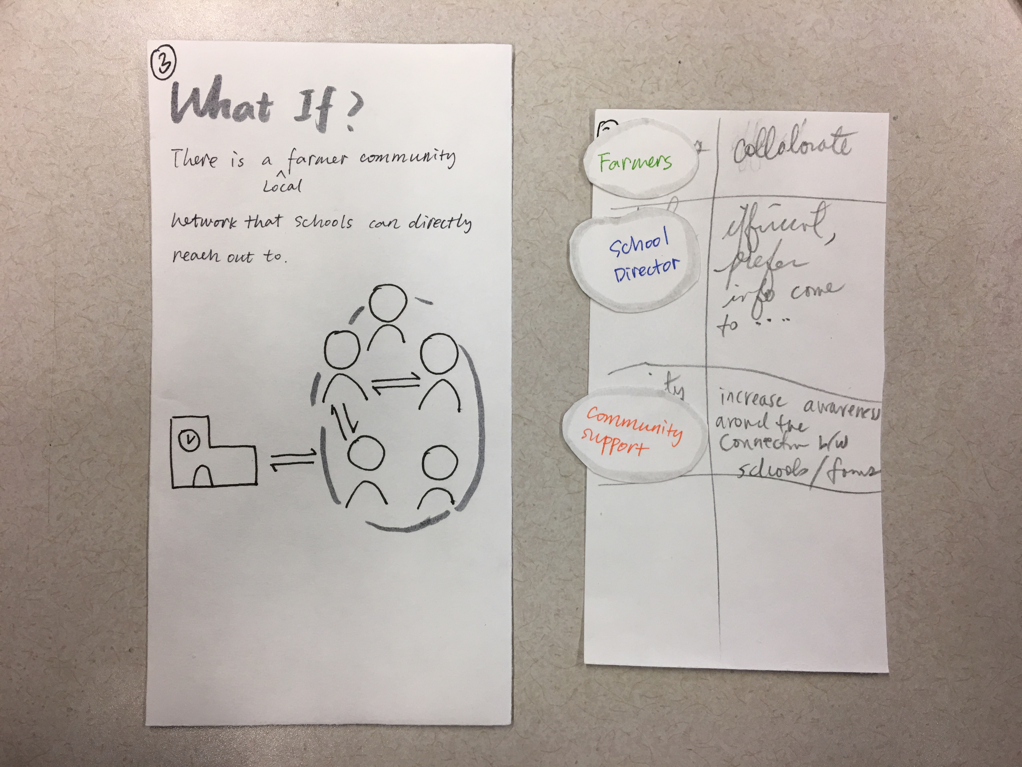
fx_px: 856
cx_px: 511
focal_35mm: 29
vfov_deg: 48.2
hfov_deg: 61.7
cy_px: 384
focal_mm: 4.15
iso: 25
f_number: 2.2
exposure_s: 1/30
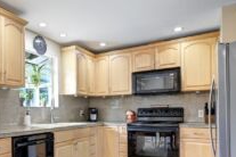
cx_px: 78
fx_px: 190
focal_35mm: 29
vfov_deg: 43.7
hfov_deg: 62.0
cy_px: 115
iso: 3200
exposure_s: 1/5
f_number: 11
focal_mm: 10
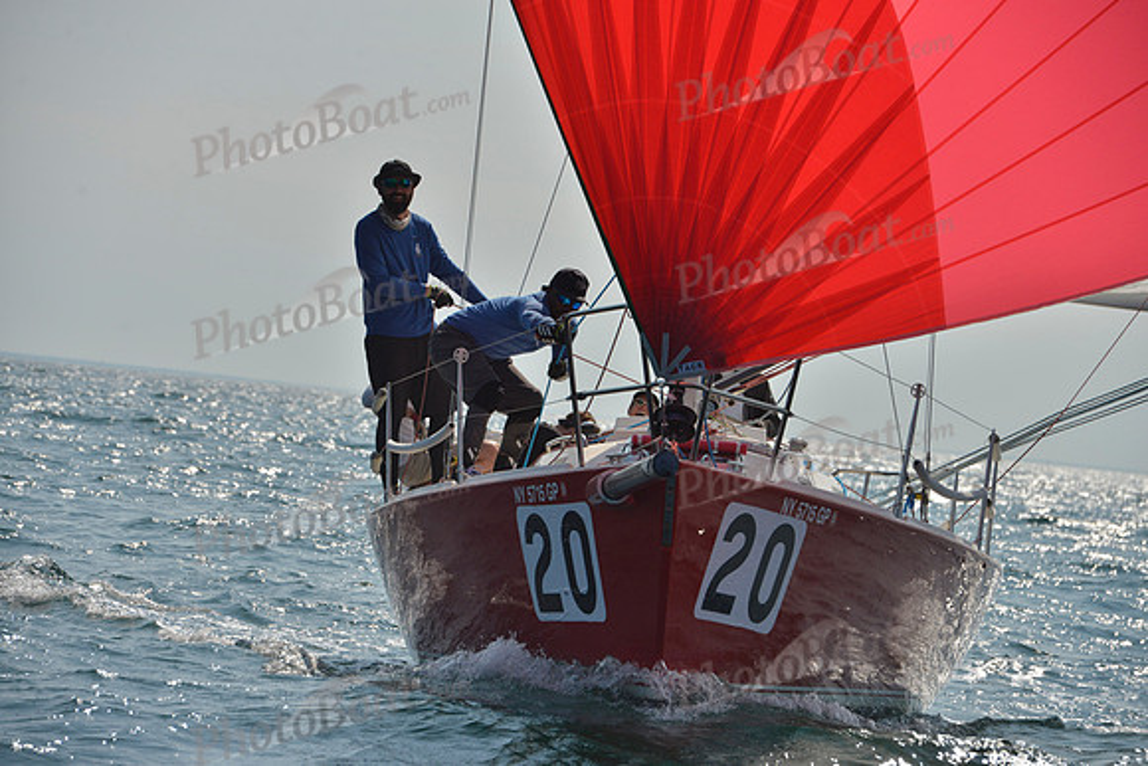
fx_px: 5901
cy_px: 383
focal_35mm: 185
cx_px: 574
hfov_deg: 11.1
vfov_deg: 7.4
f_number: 9
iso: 400
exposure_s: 1/1000
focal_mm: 185
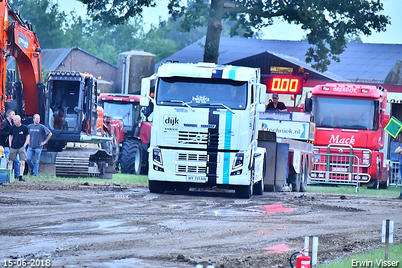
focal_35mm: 390
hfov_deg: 5.3
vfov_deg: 3.5
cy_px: 134
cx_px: 201
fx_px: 4354
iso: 2500
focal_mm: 260
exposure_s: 1/125
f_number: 5.6
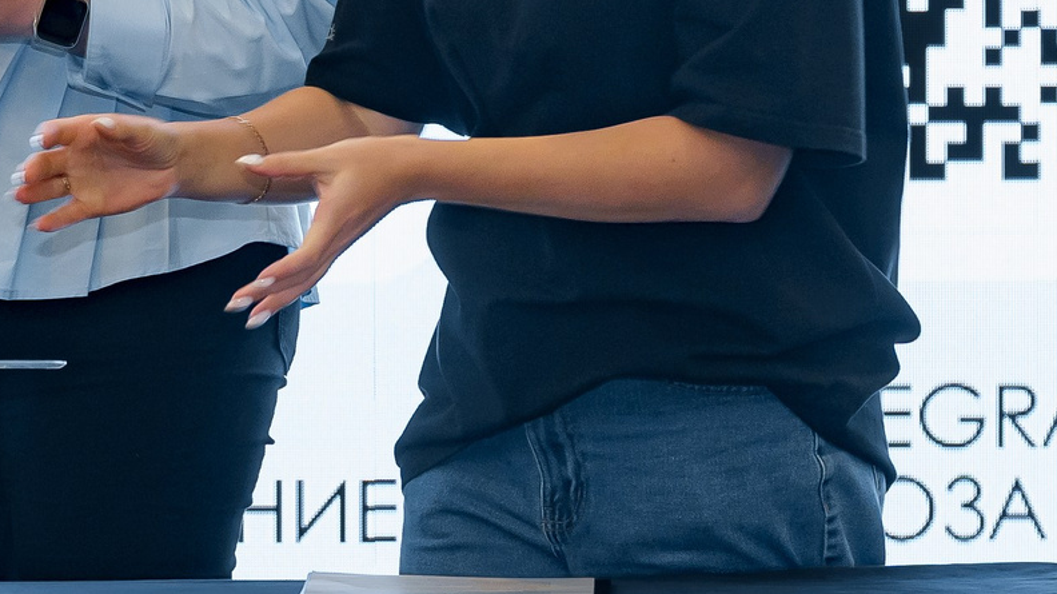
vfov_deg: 4.5
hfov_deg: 7.9
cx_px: 140
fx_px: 7593
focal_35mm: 271
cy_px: 93
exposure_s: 1/125
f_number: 4
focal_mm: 80
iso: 1000
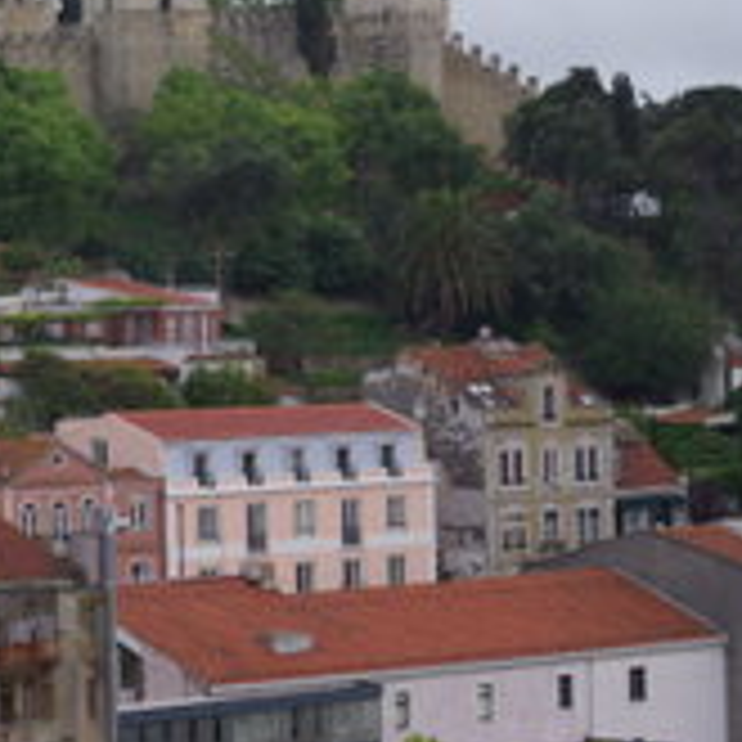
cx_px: 117
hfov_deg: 10.2
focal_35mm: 170
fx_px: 4123
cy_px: 207
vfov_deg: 10.3
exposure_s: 1/60
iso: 100
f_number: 5.6
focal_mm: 55
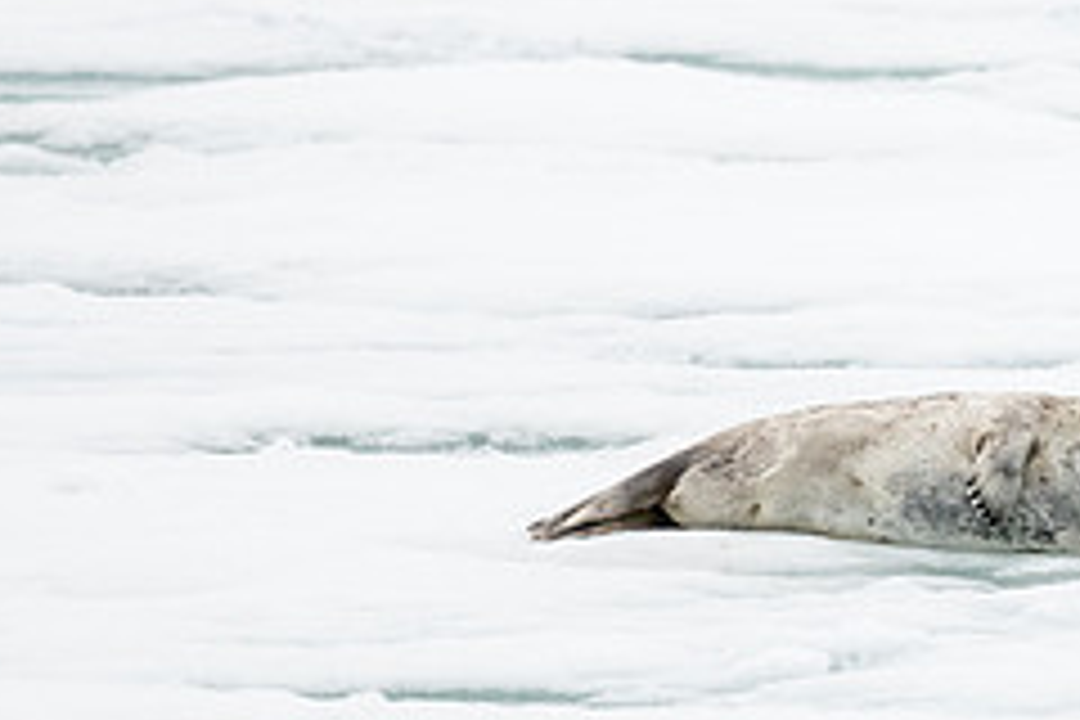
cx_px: 1209
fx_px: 65935
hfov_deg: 0.9
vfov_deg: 0.6
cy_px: 335
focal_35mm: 2198
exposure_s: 1/2000
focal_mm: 600
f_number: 6.3
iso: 1600
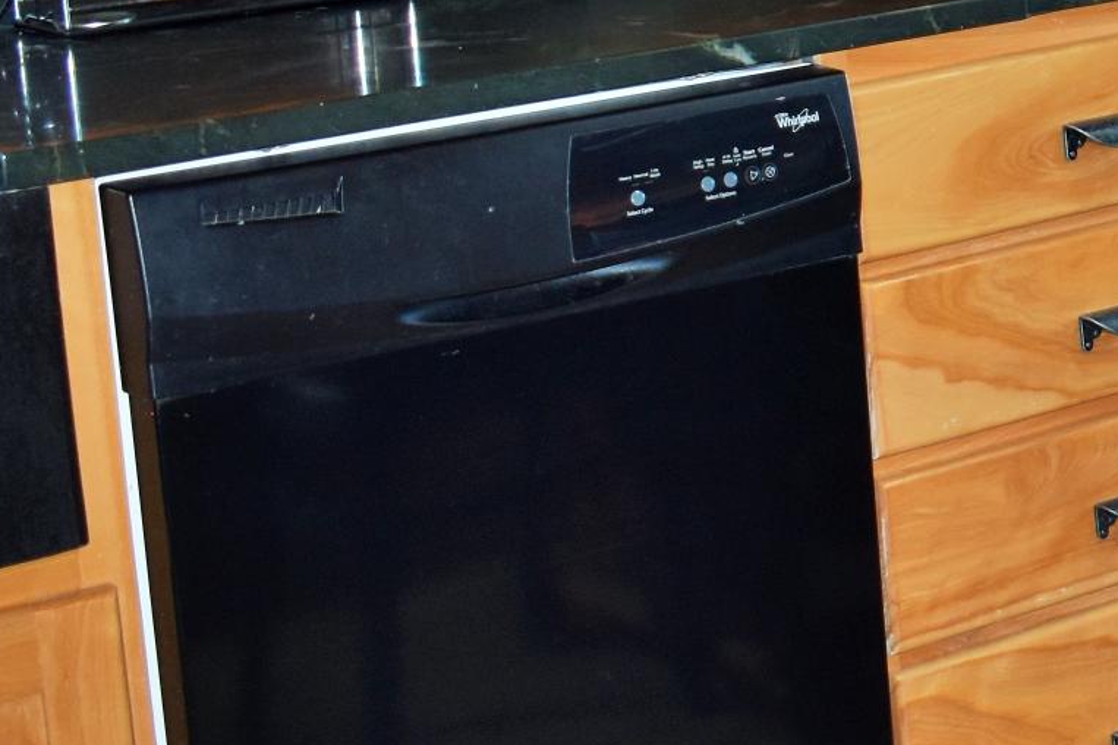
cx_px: 1858
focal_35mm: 118
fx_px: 3663
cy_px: -12
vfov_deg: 11.5
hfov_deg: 15.5
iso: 450
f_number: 3.5
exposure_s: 1/30
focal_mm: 20
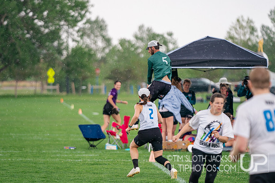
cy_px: 99
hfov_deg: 8.0
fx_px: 1964
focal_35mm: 257
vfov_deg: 5.4
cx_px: 142
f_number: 2.8
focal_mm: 200
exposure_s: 1/2500
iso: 640
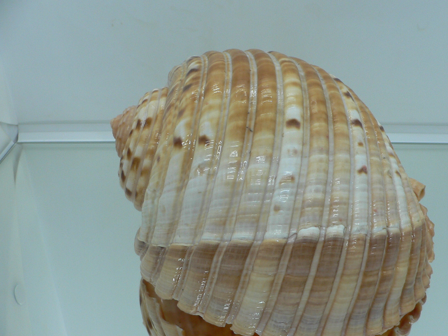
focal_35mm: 43
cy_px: 189
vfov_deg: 33.6
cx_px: 265
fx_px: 557
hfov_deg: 43.7
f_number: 2.8
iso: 80
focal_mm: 4.6
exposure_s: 1/60
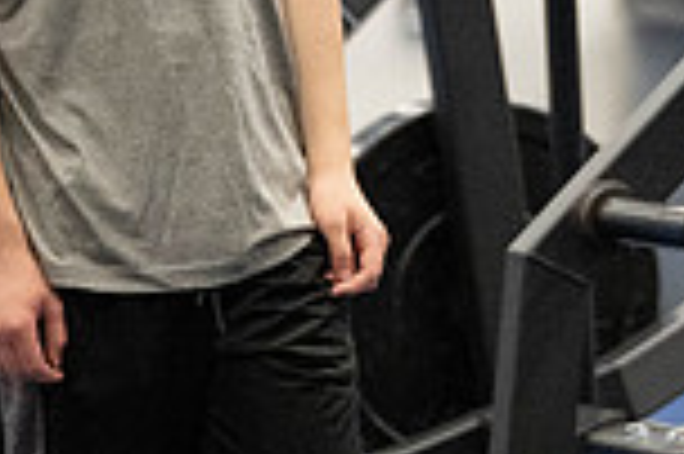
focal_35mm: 603
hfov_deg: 3.4
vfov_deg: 2.3
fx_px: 11445
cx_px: 600
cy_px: -66
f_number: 2.8
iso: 6400
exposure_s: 1/320
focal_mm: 135
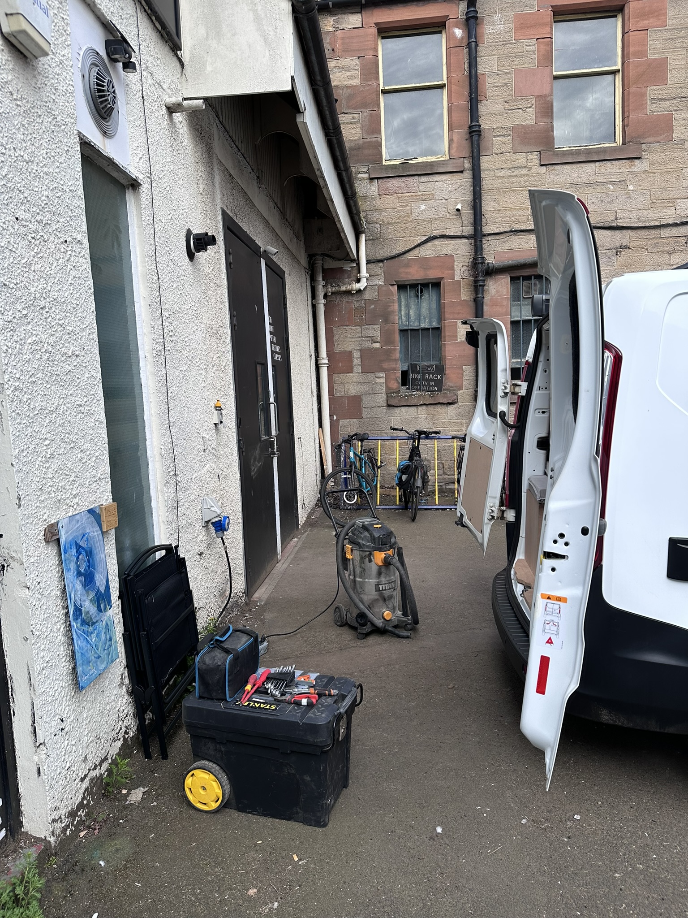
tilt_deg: -6.9
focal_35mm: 24
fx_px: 636
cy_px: 459
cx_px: 344
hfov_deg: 56.8
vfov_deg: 71.6
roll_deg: +1.5
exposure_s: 1/1357
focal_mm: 6.86
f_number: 1.78
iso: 80
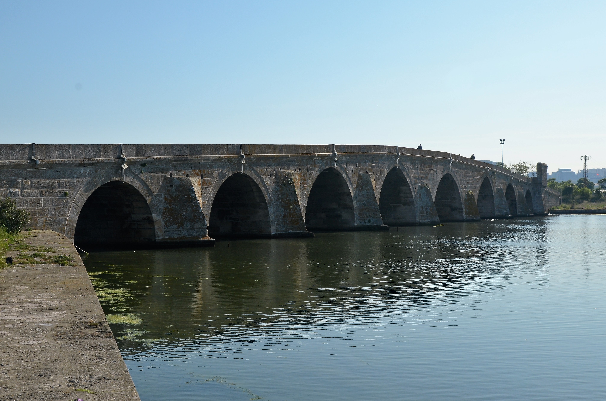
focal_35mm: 42
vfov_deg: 32.1
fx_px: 698
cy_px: 197
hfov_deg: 46.9
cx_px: 322
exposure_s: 1/800
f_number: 10
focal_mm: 25
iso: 400
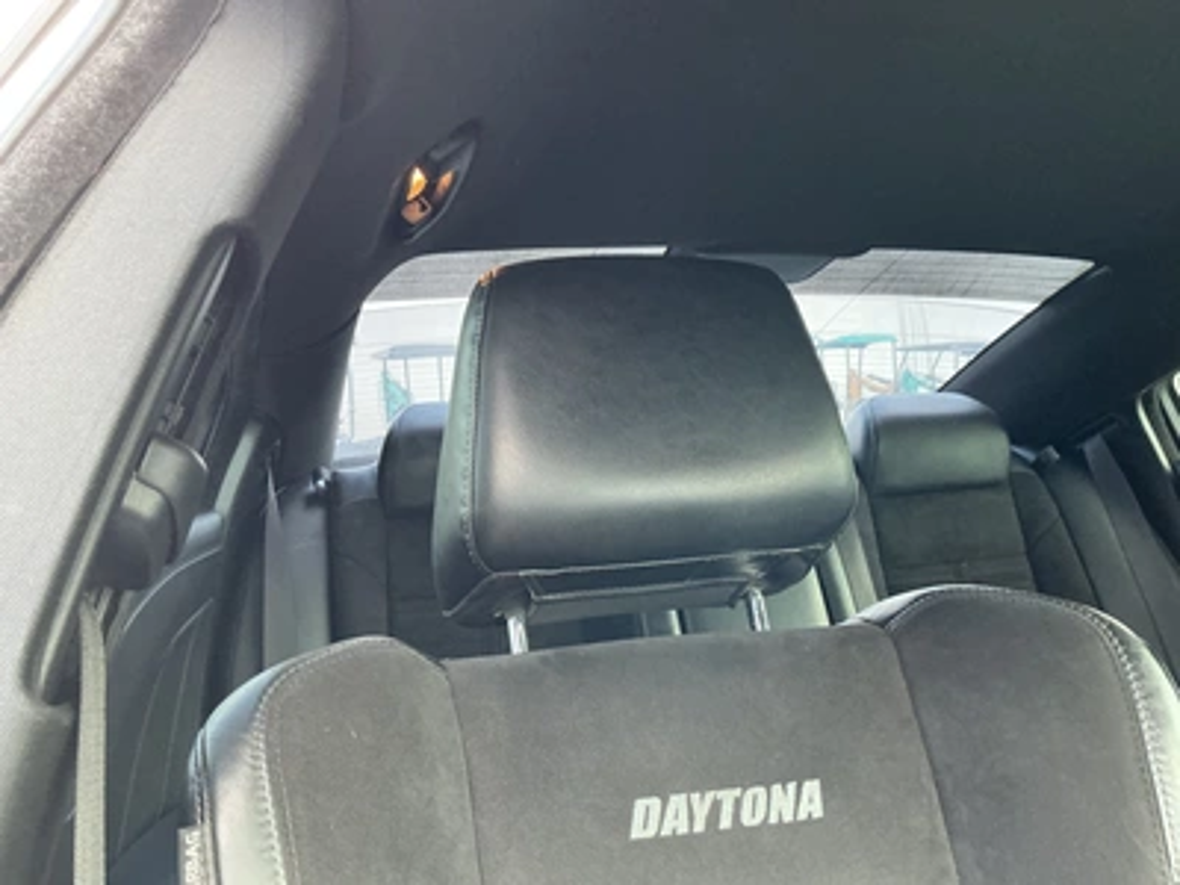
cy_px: 442
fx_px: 954
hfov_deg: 63.4
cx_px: 590
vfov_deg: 49.7
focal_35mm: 28
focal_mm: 3
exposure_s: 1/60
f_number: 1.8
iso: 200
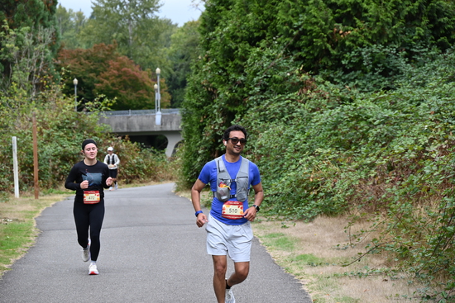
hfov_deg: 19.6
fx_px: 1315
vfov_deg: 13.2
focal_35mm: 104
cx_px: 228
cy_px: 152
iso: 250
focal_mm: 104
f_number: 6.3
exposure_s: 1/250
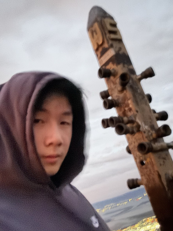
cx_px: 81
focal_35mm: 39
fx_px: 260
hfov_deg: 36.8
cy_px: 128
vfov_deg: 47.8
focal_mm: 2.69
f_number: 1.9
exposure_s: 1/8
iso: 3200
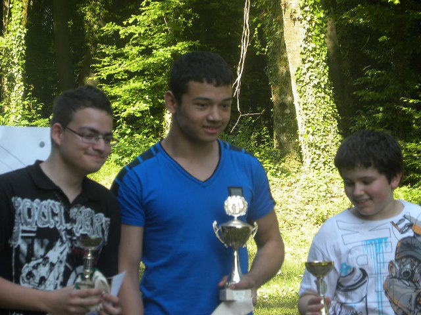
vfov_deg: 7.0
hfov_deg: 9.3
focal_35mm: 212
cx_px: 210
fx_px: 2578
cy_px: 158
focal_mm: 37.7
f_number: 4.5
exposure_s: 1/80.8
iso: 64
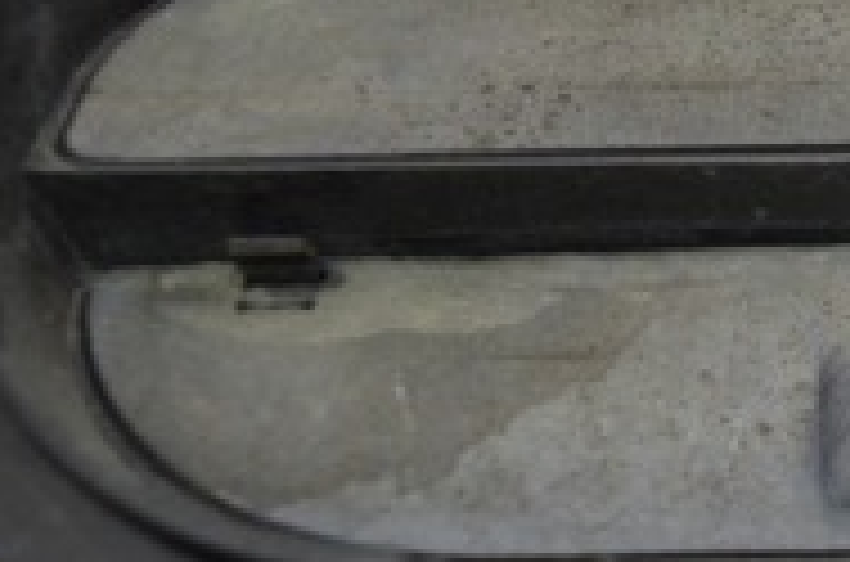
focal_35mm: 112
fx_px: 2638
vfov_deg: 12.2
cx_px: 967
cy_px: 205
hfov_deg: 17.6
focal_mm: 22
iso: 400
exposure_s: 1/100
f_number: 4
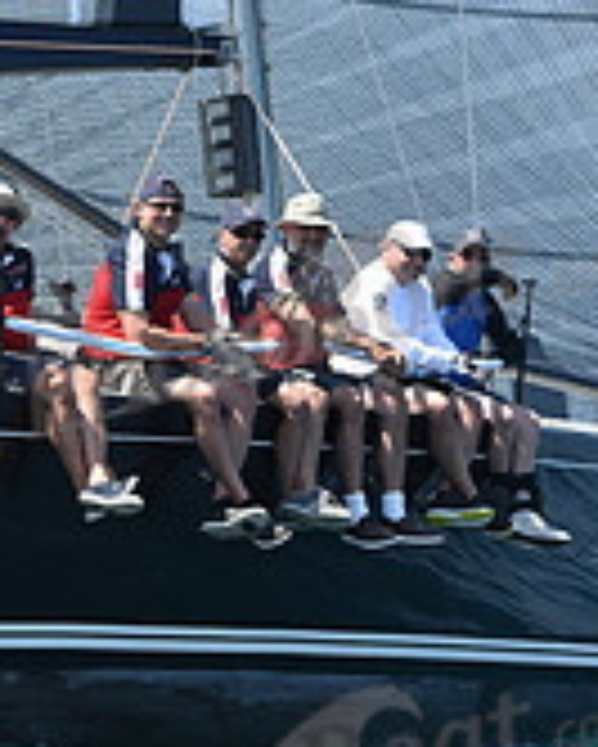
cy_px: 151
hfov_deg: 6.7
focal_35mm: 230
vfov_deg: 8.4
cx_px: -211
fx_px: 5084
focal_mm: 70
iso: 250
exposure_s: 1/1250
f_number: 5
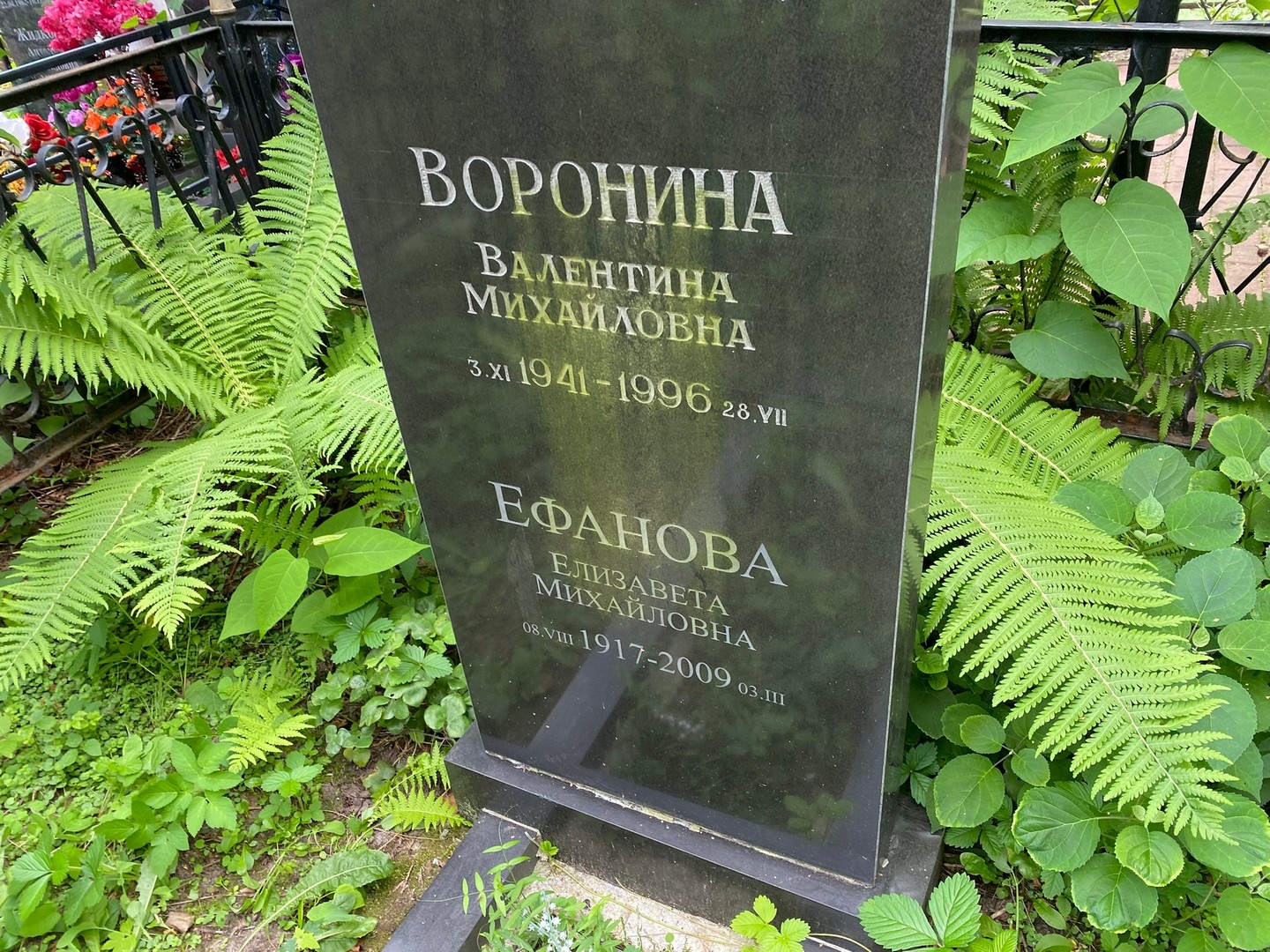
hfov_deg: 67.3
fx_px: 954
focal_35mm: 26
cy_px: 476
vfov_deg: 53.1
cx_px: 635
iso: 64
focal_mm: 4.25
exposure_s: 1/122
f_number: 1.8
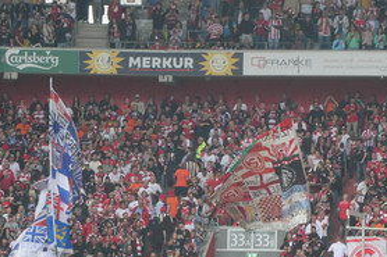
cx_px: 174
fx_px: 3470
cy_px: 256
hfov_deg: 6.4
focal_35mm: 323
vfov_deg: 4.2
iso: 200
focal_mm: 24.2
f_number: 5.3
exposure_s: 1/125
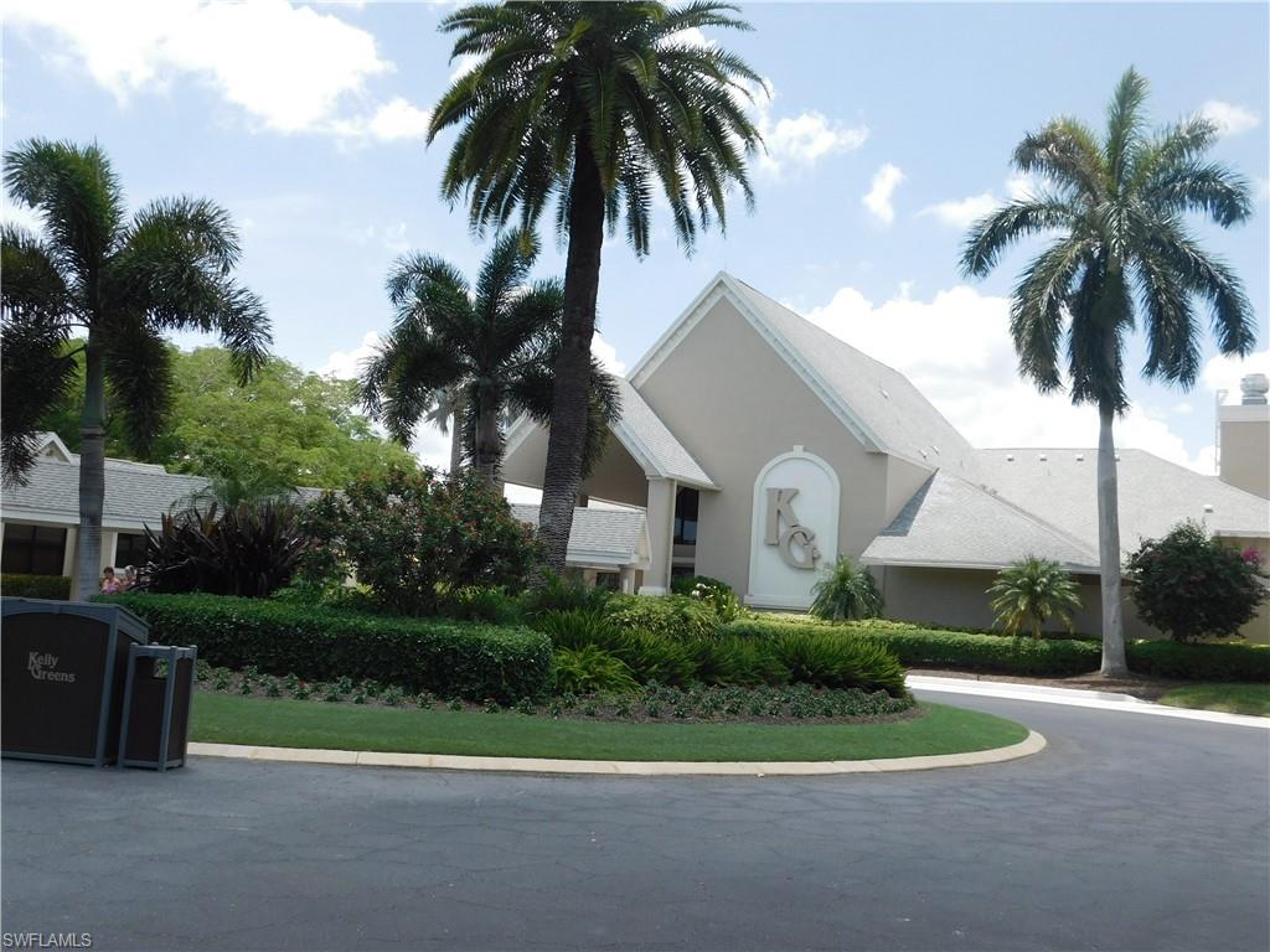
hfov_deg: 51.4
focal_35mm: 36
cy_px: 476
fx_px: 1321
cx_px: 635
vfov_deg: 39.7
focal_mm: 6.3
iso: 125
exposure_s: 1/800
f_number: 3.5
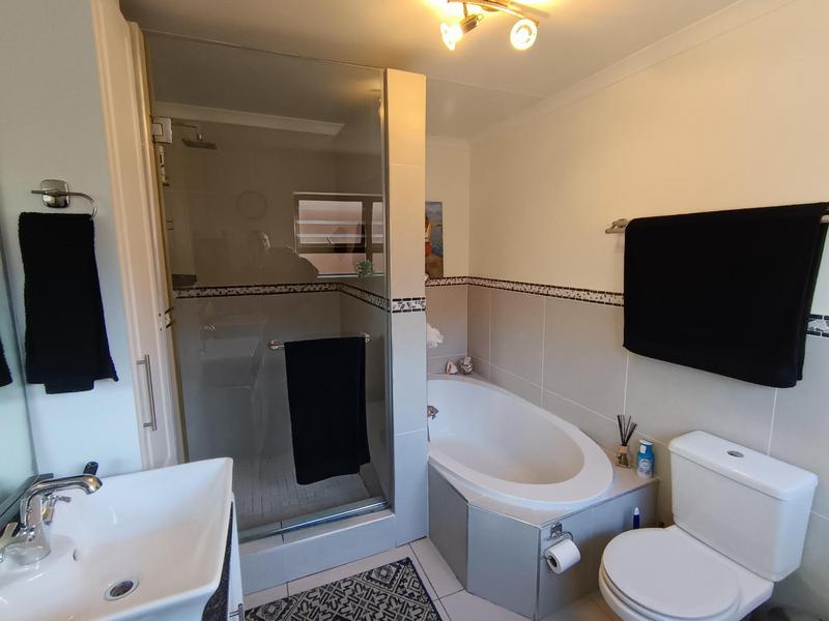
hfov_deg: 91.0
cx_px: 414
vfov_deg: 74.7
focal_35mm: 17
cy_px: 310
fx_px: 407
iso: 439
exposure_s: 1/50
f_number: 2.2
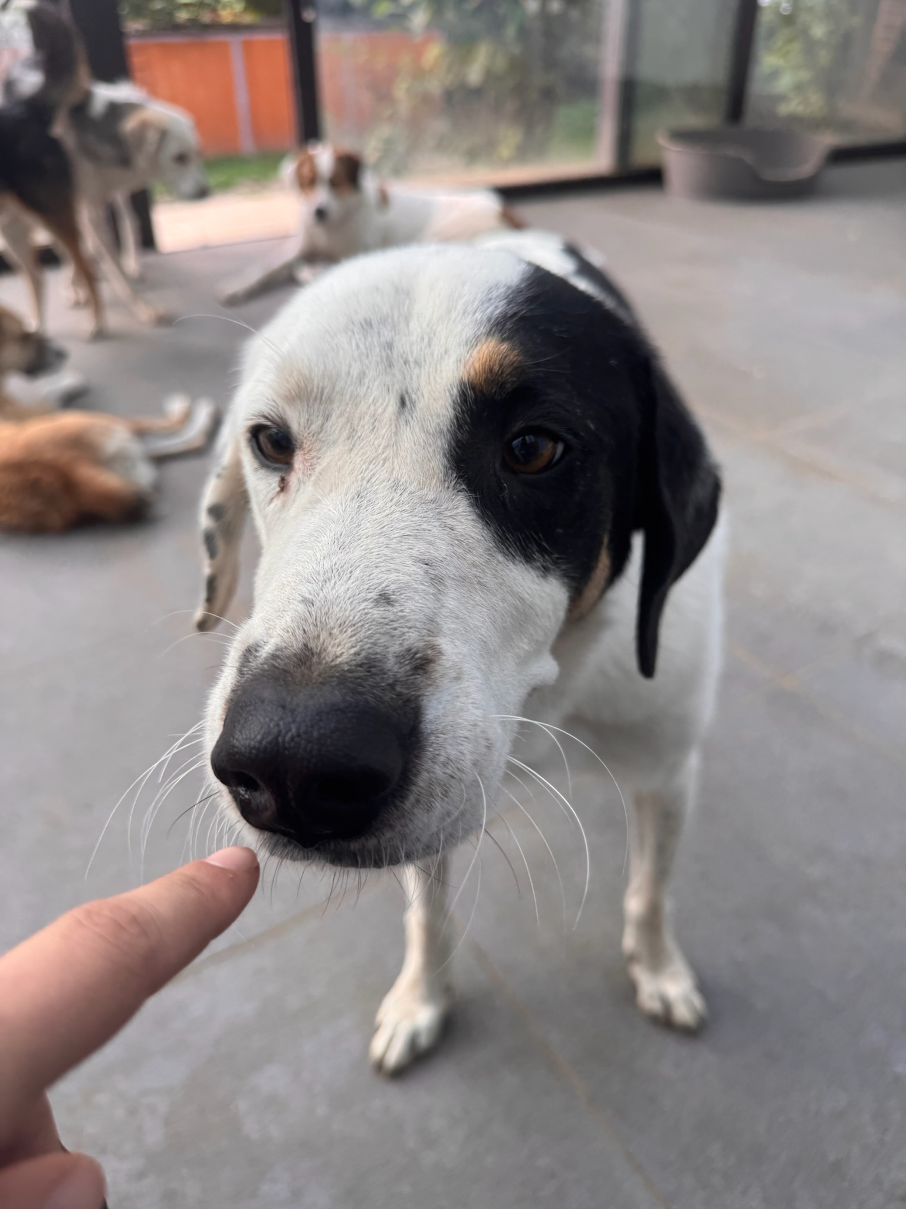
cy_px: 604
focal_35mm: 24
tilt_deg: -33.2
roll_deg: +0.3
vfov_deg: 71.6
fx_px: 838
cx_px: 453
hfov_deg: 56.8
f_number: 1.78
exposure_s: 1/121
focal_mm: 6.76
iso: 64
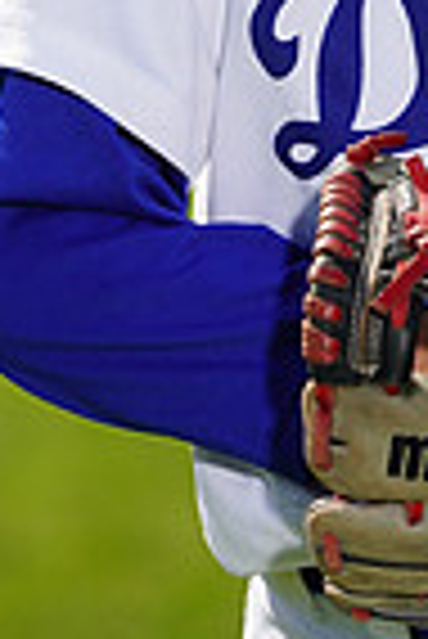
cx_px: 574
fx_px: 17771
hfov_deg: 1.4
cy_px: -392
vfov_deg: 2.1
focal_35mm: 999
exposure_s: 1/250
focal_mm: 244
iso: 100
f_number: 8
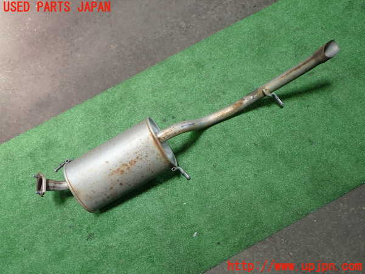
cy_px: 137
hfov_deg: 56.8
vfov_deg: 44.2
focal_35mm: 32
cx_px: 182
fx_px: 337
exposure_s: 1/60
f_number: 2.4
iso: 160
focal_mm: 5.79
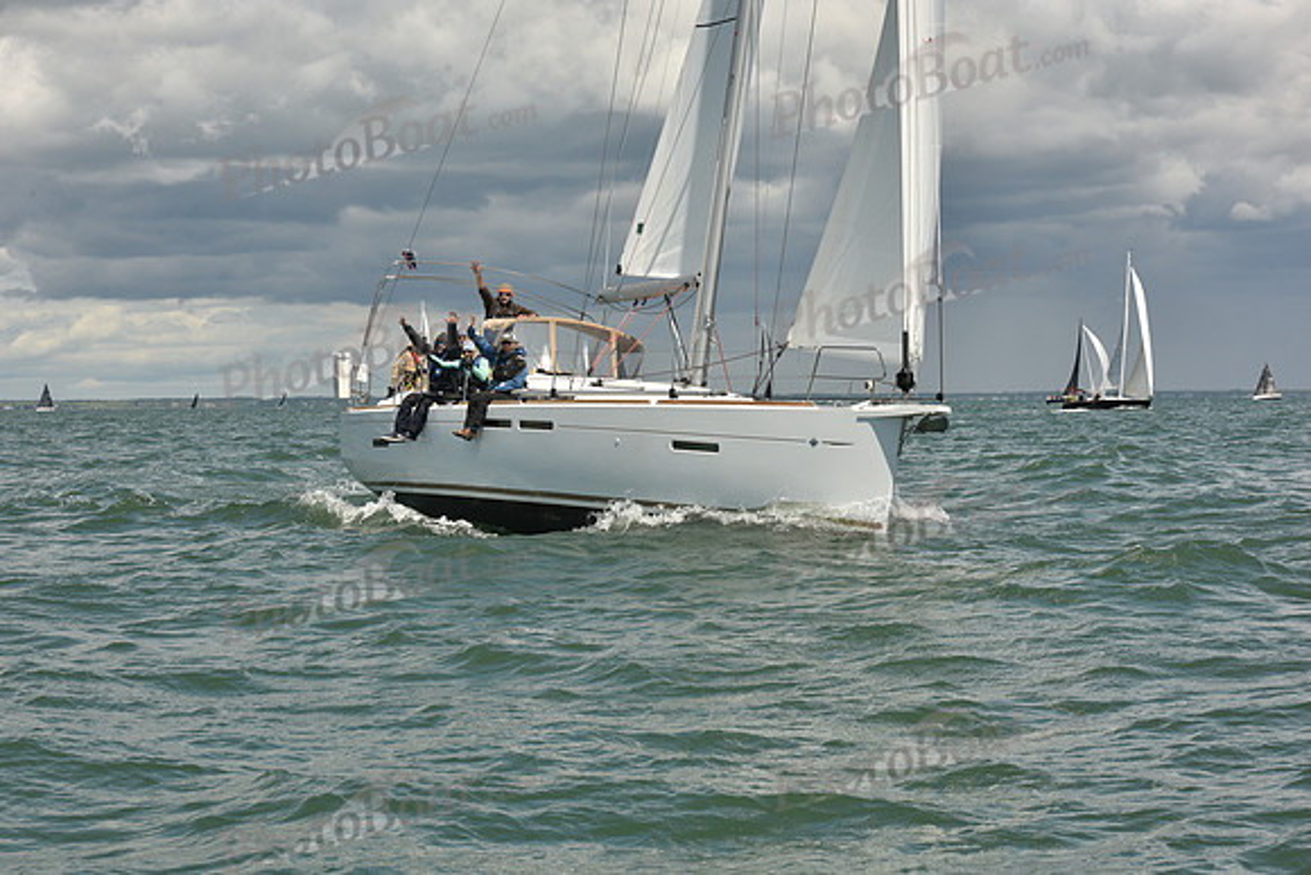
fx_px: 2841
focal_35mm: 78
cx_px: 656
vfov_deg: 17.5
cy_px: 438
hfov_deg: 26.0
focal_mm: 78
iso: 320
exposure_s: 1/800
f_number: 13
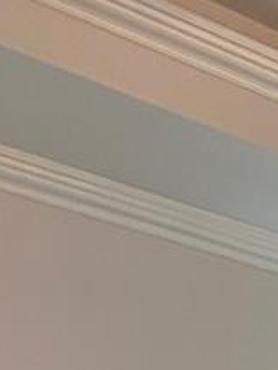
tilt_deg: -8.9
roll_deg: -0.3
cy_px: 950
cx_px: 670
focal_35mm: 150
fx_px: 1606
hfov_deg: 8.9
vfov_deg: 10.8
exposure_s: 1/60
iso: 200
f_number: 1.8
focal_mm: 4.25
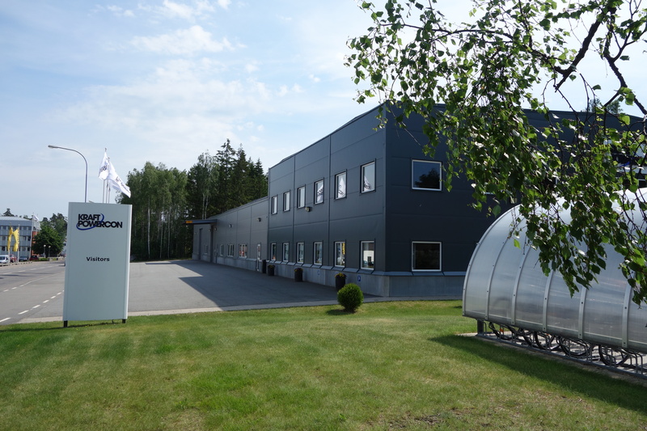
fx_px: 503
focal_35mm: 28
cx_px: 324
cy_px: 216
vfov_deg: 46.4
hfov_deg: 65.5
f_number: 5.6
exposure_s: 1/500
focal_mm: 10.4
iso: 125
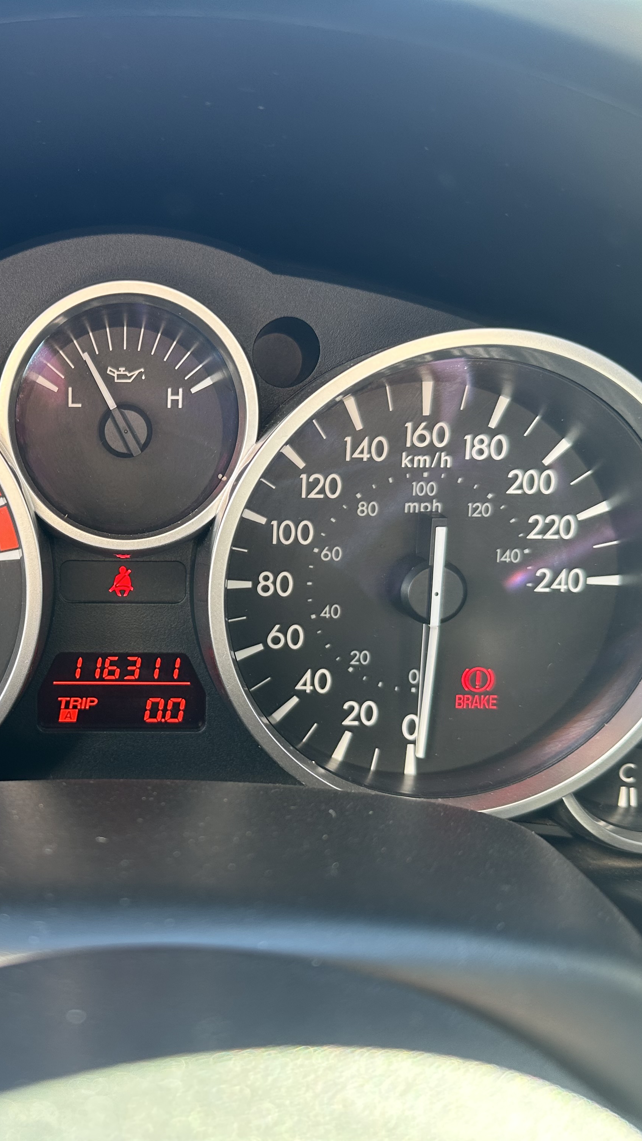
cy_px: 572
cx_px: 118
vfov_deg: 56.6
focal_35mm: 35
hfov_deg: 32.7
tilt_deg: -20.0
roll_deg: -1.2
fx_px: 1059
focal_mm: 6.86
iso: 125
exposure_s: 1/121
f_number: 1.78
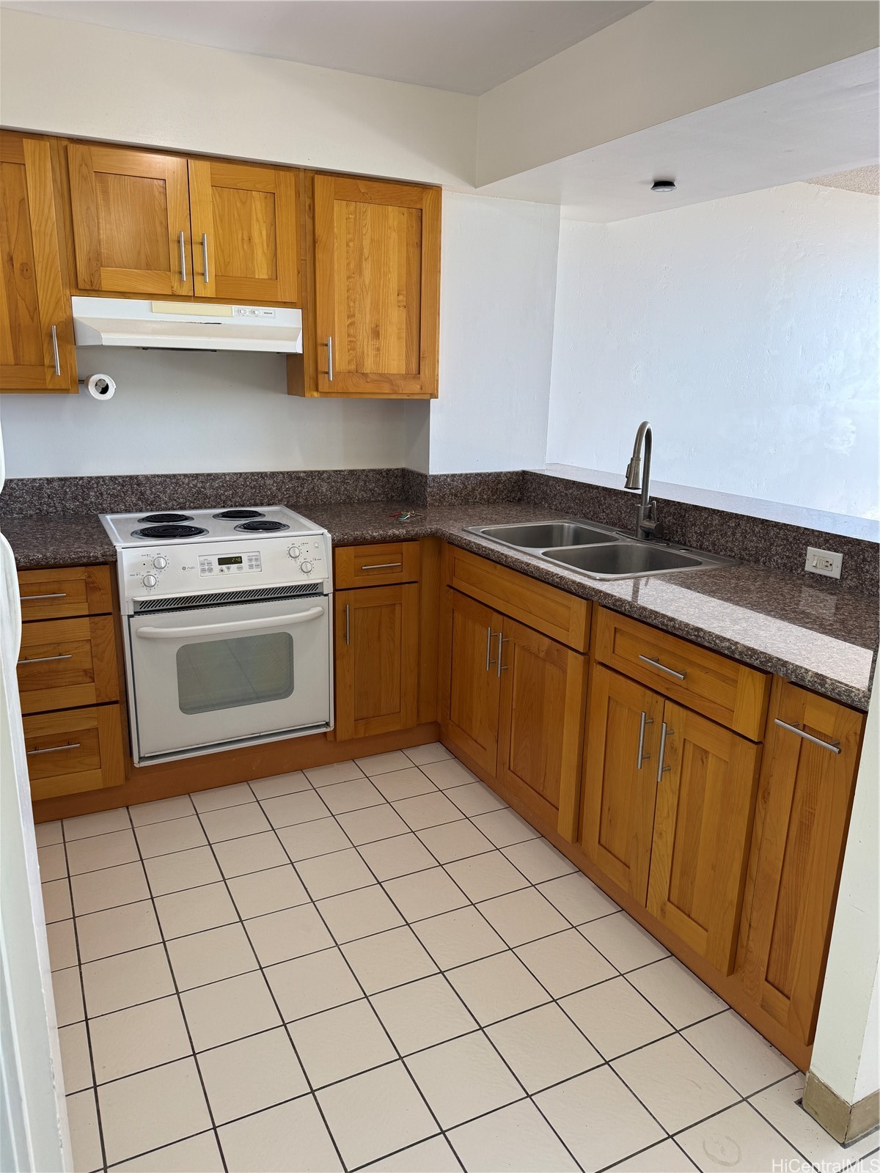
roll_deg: -2.7
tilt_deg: -13.8
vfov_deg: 71.6
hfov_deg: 56.8
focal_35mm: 24
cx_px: 440
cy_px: 586
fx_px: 813
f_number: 1.78
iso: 64
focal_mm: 6.76
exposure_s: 1/122
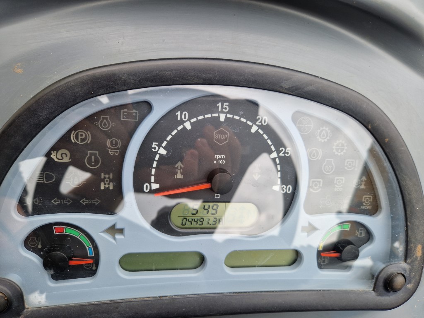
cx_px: 212
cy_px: 159
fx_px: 282
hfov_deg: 73.9
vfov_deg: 58.9
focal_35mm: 23
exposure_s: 1/180
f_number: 1.8
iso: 50
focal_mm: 5.4
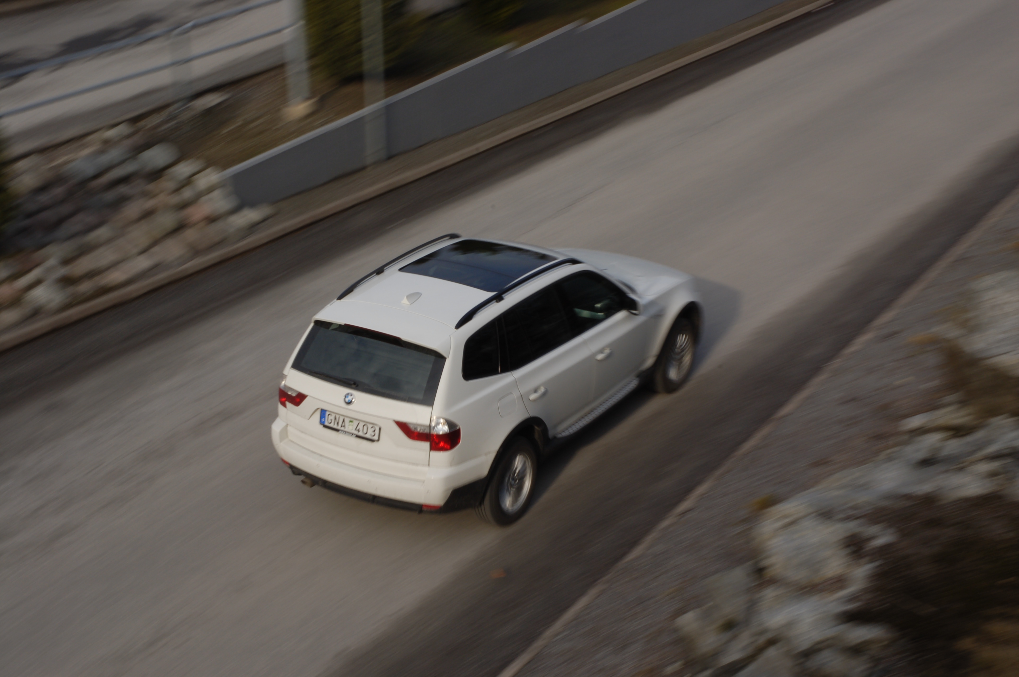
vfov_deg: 23.7
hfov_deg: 35.1
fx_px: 1612
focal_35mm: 57
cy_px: 338
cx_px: 510
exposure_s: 1/50
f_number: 22
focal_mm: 38
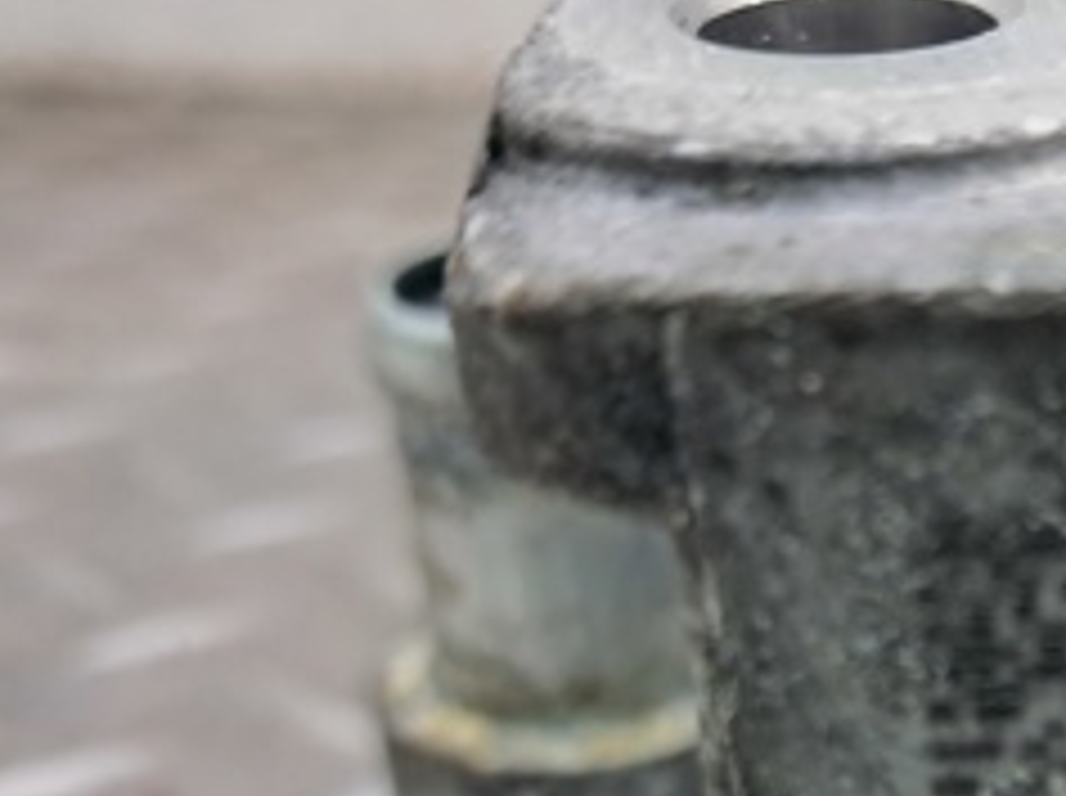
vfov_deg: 19.3
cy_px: 866
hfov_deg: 24.9
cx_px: 1169
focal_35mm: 73
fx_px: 2245
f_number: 1.8
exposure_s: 1/50
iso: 200
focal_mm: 4
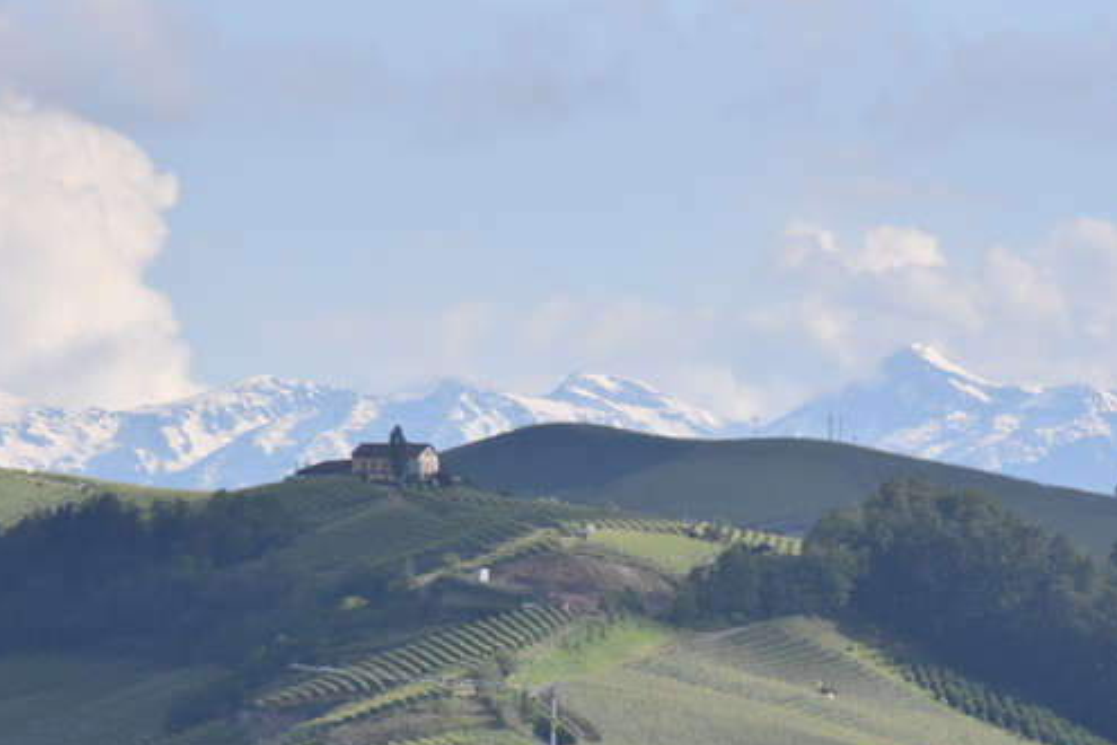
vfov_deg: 3.0
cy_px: 520
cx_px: 533
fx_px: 14458
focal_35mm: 466
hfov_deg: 4.4
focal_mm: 300
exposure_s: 1/4000
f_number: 9
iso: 2500
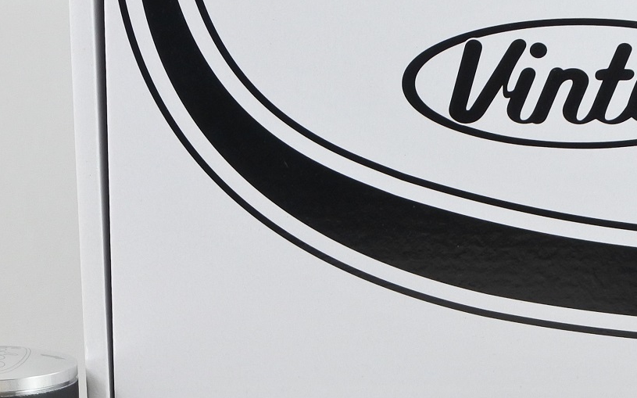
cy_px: 364
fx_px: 1336
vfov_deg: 16.7
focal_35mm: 77
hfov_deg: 26.8
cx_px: 331
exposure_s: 1/125
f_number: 3.8
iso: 450
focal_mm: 12.6
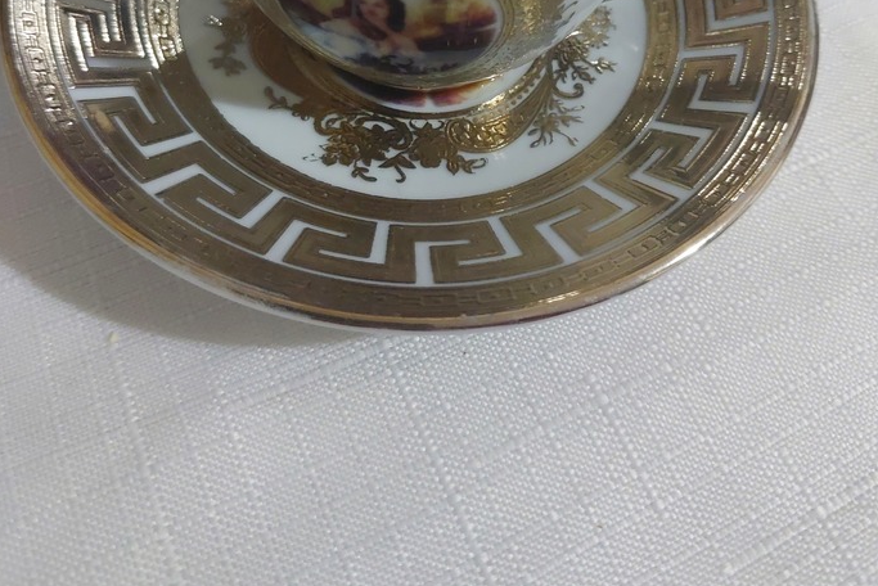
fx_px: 1025
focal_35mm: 42
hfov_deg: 46.4
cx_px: 438
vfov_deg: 30.4
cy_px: 50
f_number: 1.8
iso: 640
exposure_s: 1/24
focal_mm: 4.6
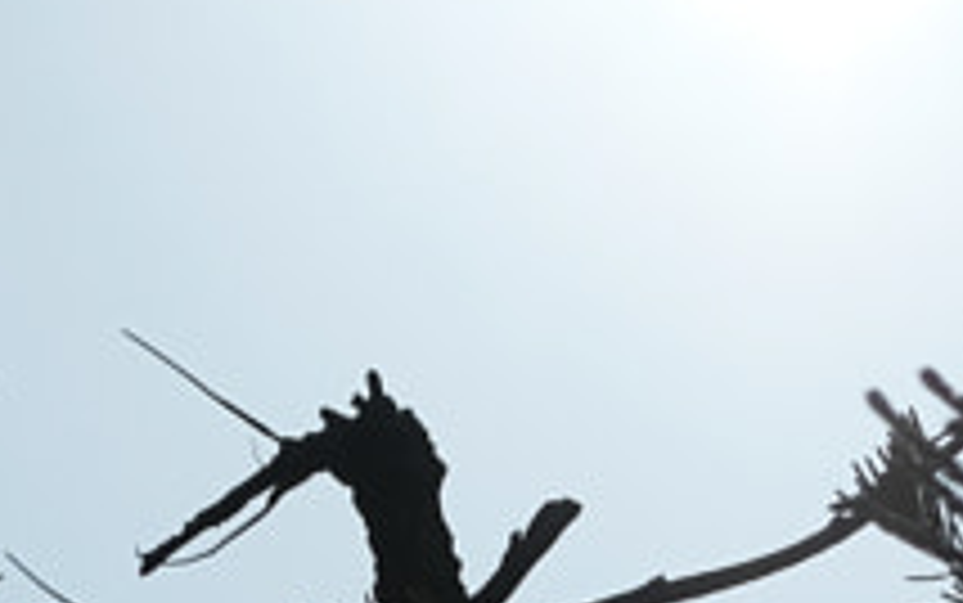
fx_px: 7011
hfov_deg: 7.4
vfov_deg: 4.9
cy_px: 65
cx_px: -1197
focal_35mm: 267
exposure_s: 1/8000
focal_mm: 23
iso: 200
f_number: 4.5
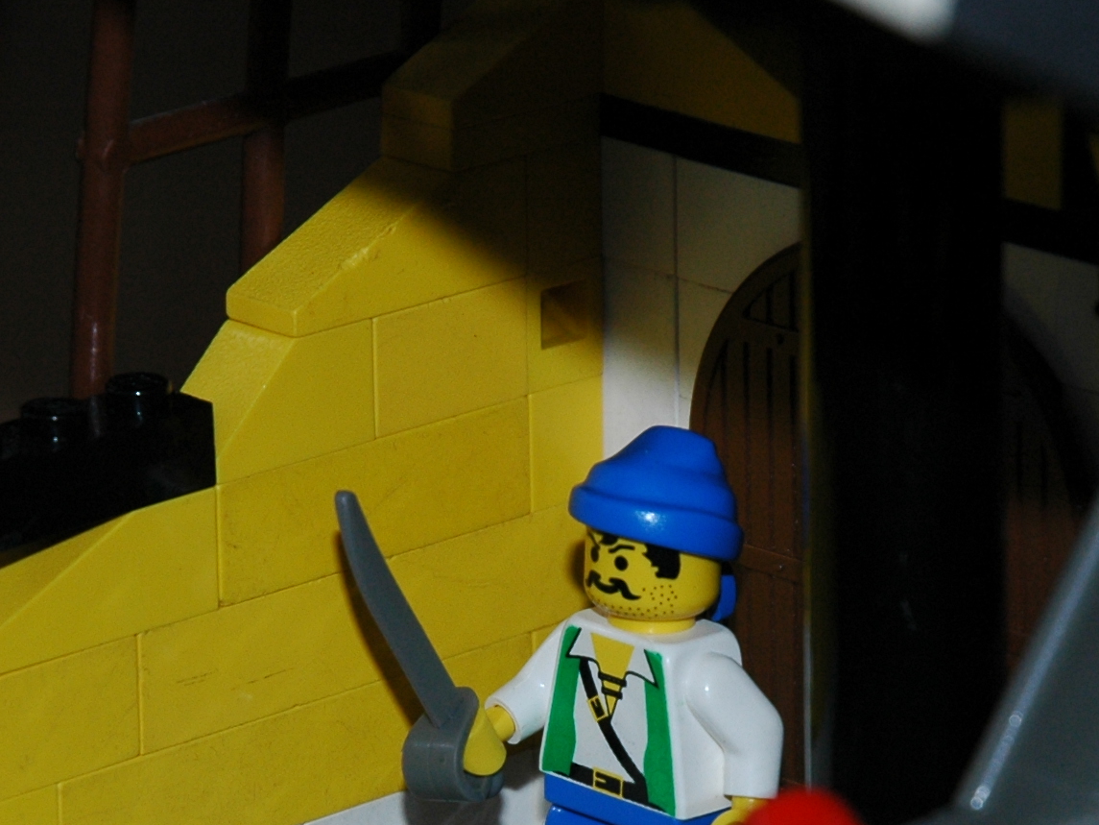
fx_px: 8414
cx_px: 660
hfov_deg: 7.5
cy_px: 620
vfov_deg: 5.6
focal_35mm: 265
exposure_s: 1/125
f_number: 7.1
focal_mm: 70
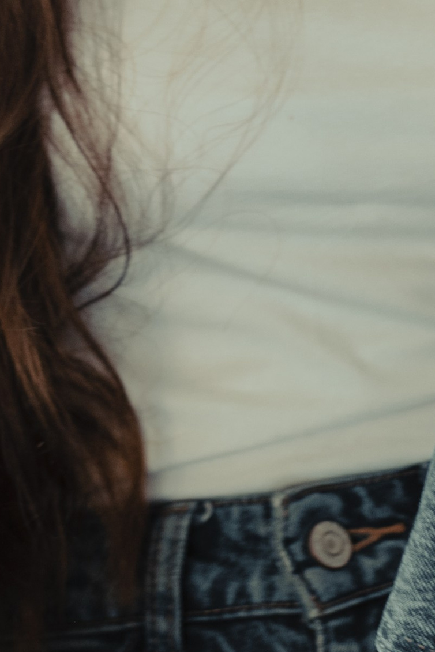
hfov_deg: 7.6
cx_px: 246
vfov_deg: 11.2
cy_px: -182
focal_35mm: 180
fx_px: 3262
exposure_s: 1/180
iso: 200
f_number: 2.8
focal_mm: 35
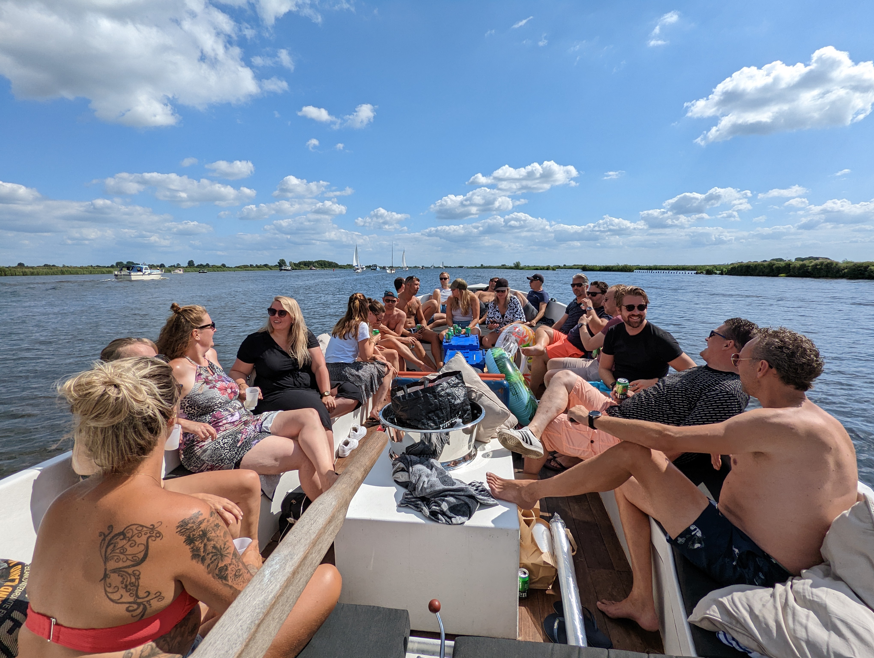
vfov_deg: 78.2
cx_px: 437
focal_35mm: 16
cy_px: 329
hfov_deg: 94.4
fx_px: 405
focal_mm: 2.35
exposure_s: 1/2513
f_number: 2.2
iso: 46
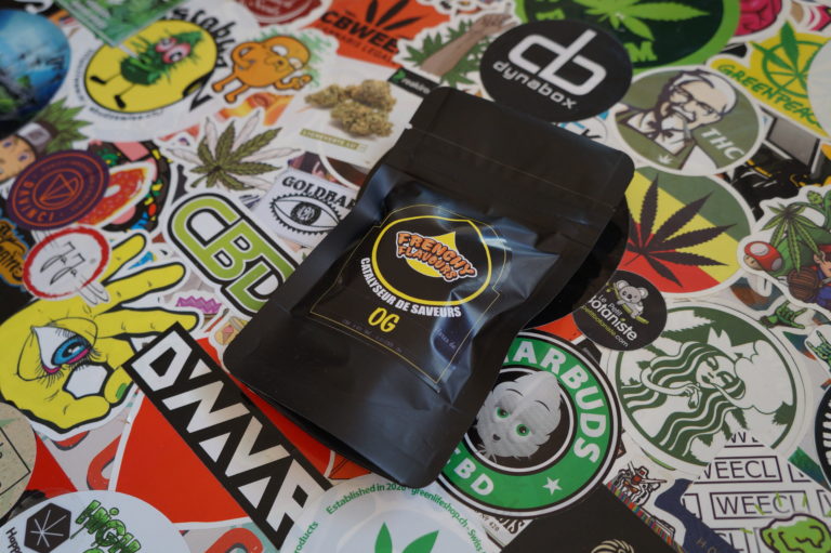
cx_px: 416
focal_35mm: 32
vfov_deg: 41.7
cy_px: 276
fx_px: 727
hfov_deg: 59.5
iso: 400
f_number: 5
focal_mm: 21
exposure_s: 1/100
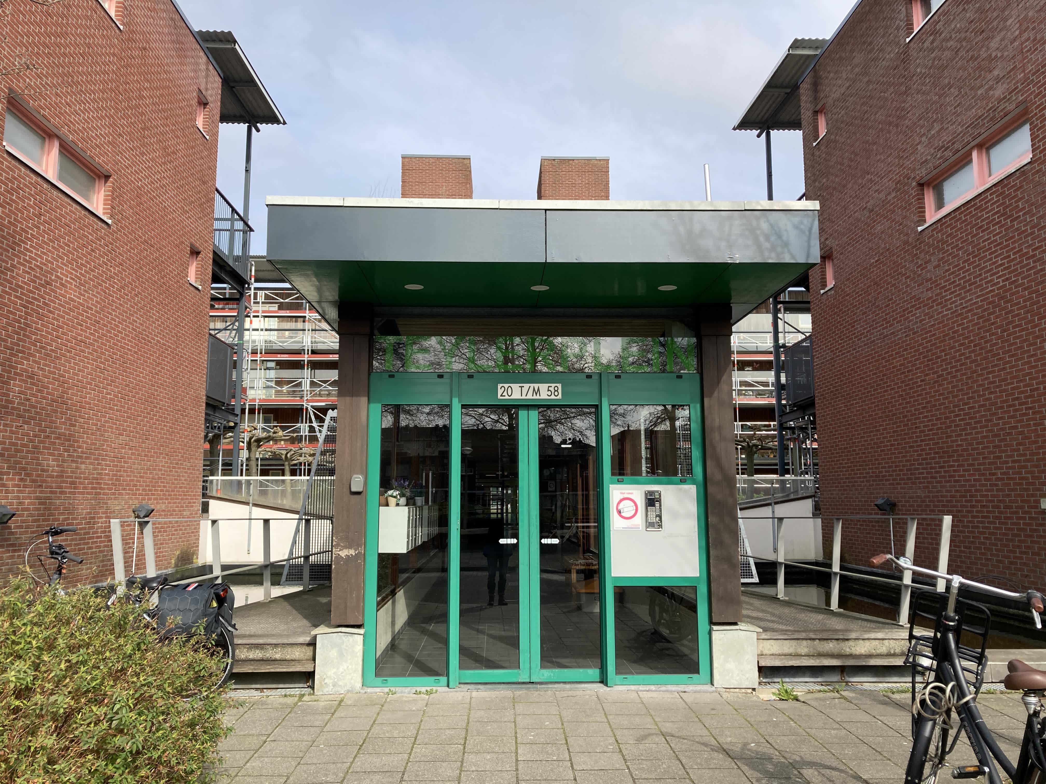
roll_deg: -1.5
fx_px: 846
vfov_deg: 49.7
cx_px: 523
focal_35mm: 28
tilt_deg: +7.4
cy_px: 392
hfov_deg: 63.4
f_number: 1.8
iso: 20
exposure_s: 1/1130
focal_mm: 4
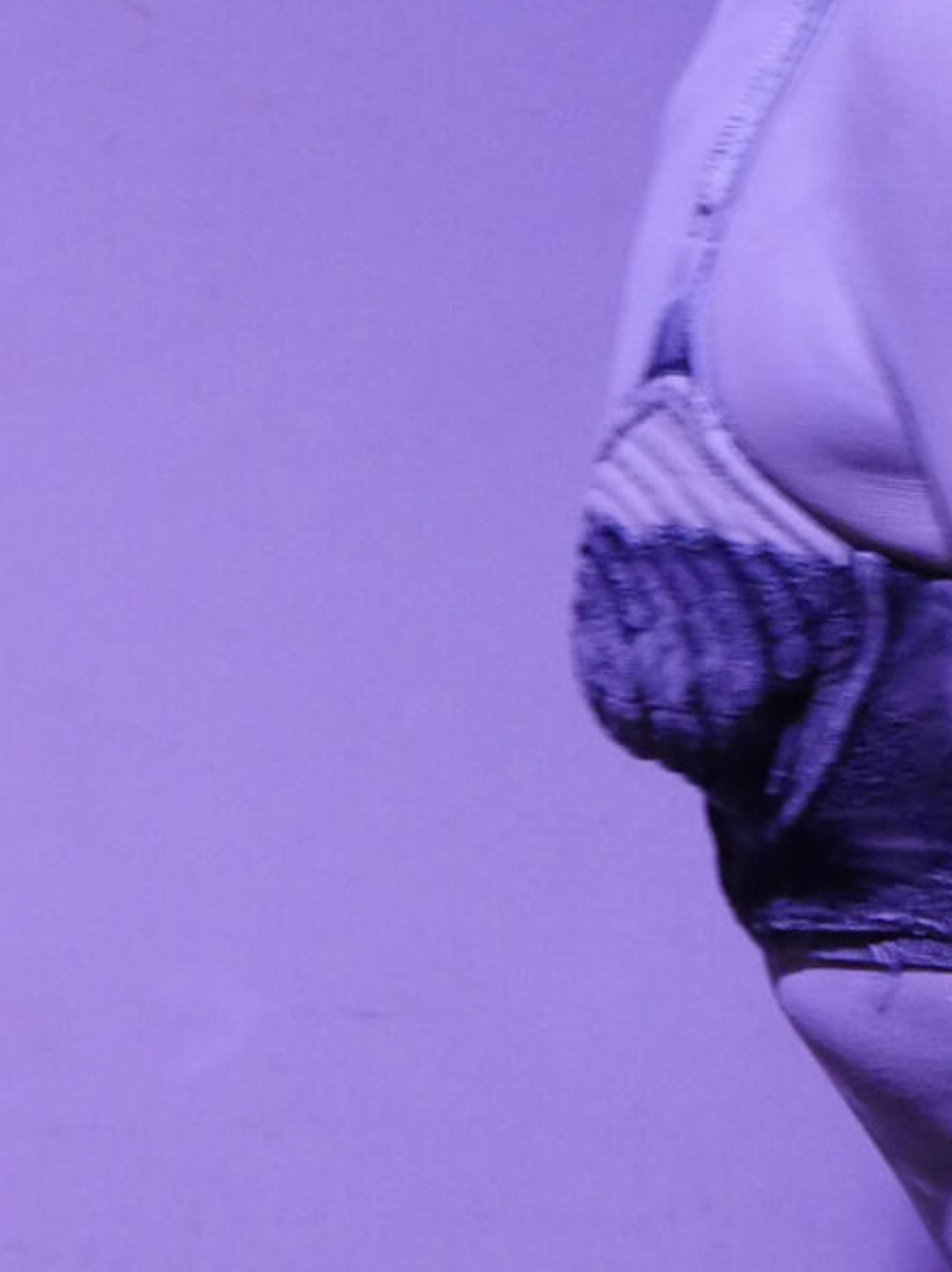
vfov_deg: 8.6
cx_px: 1100
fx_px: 8440
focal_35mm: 230
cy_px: 414
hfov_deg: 6.4
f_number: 4.7
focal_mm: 40
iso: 3200
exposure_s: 1/25
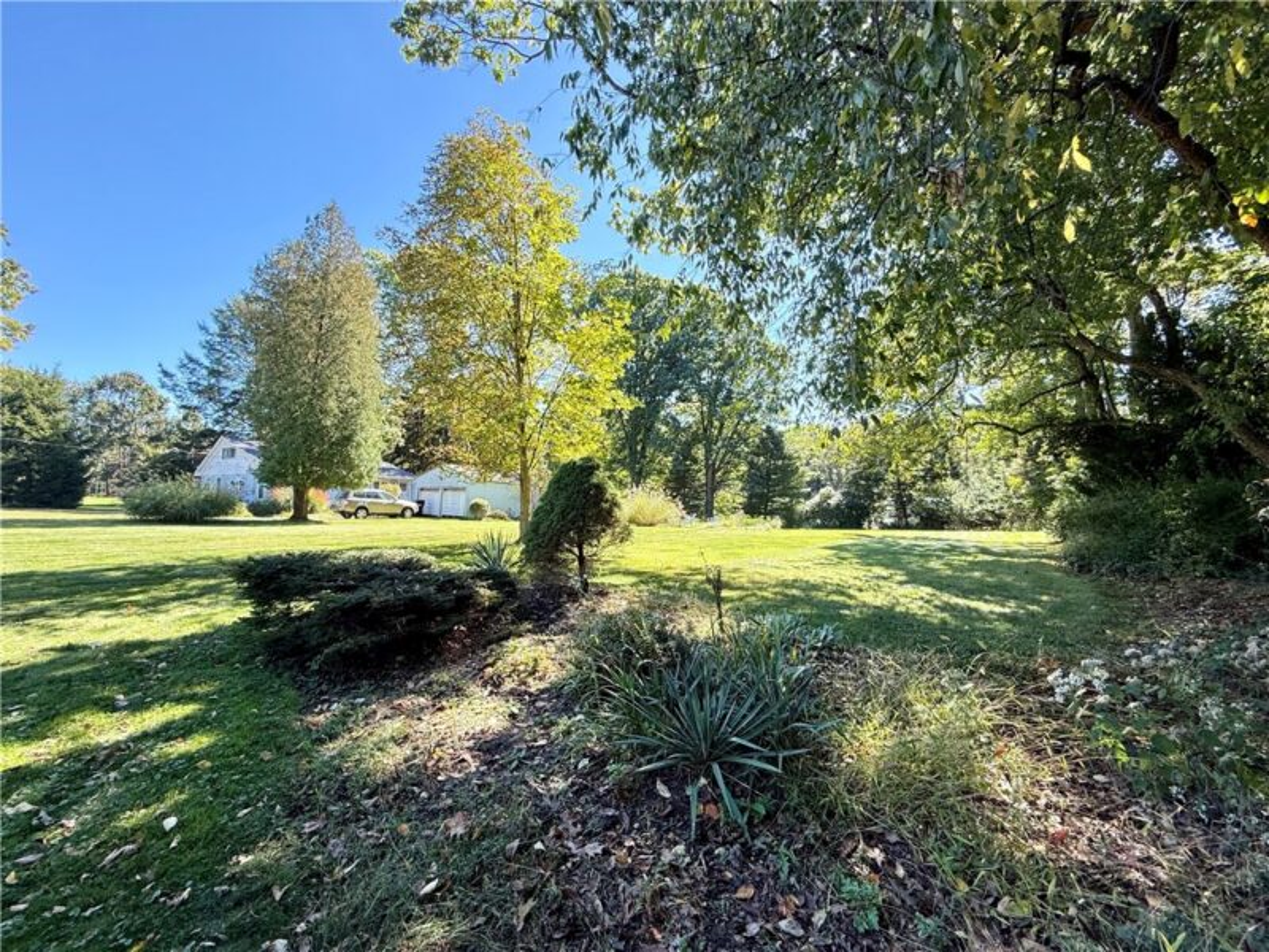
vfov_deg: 85.7
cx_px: 634
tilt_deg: +3.5
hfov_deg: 102.1
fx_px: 513
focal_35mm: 14
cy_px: 476
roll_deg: +0.1
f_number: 2.2
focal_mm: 2.22
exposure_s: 1/217
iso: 64
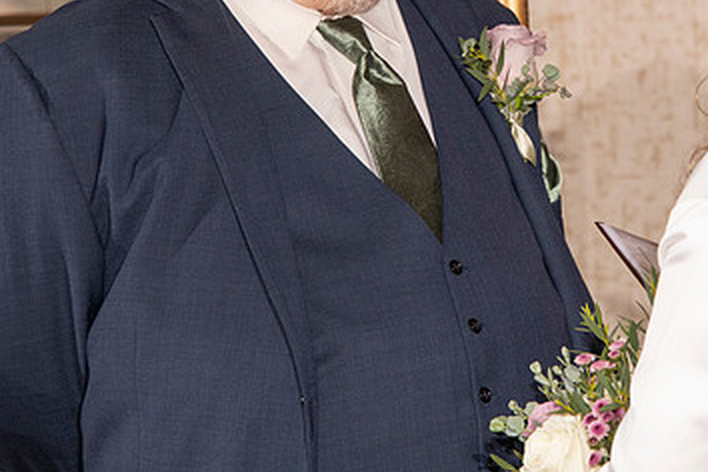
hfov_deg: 5.5
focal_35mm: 377
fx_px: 7414
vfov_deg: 3.6
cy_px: 87
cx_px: 556
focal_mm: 230
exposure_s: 1/160
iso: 1000
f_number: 9
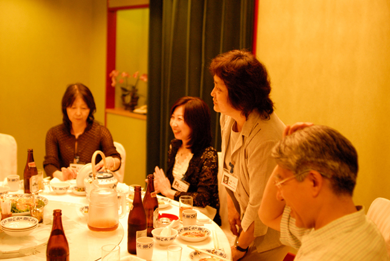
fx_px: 456
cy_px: 130
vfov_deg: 32.0
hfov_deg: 46.3
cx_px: 195
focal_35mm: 42
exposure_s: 1/60
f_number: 2
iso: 800
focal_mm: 28
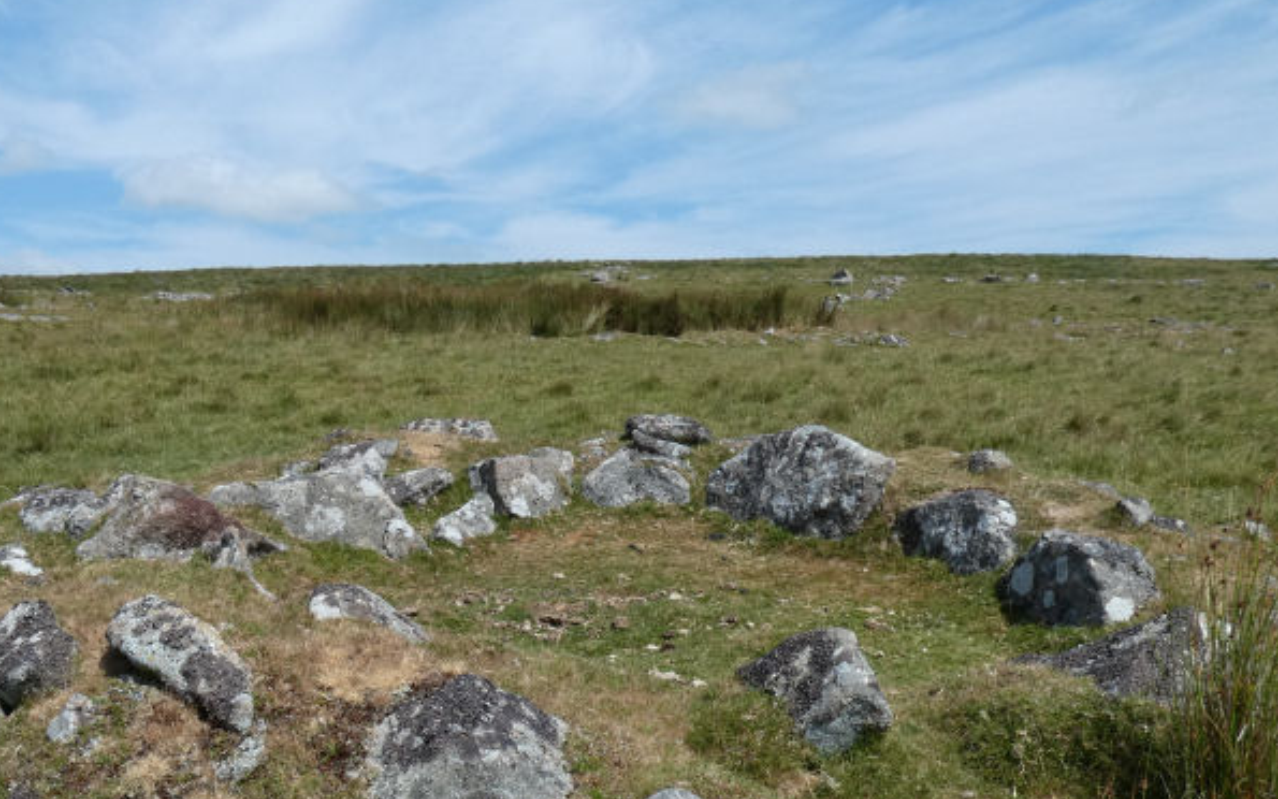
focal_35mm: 32
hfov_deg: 59.2
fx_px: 1115
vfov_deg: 38.3
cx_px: 522
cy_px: 608
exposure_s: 1/1000
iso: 80
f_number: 4
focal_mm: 3.6
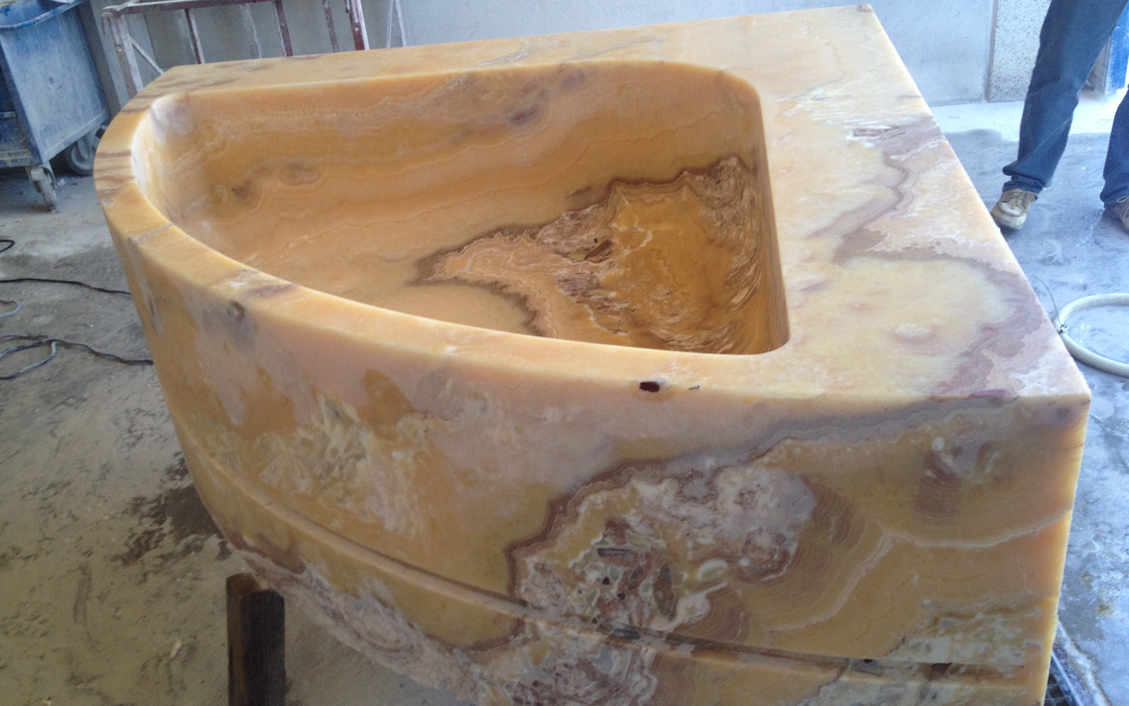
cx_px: 568
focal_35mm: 38
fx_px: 1169
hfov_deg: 51.5
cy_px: 371
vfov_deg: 33.6
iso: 80
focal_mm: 4.28
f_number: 2.4
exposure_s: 1/120
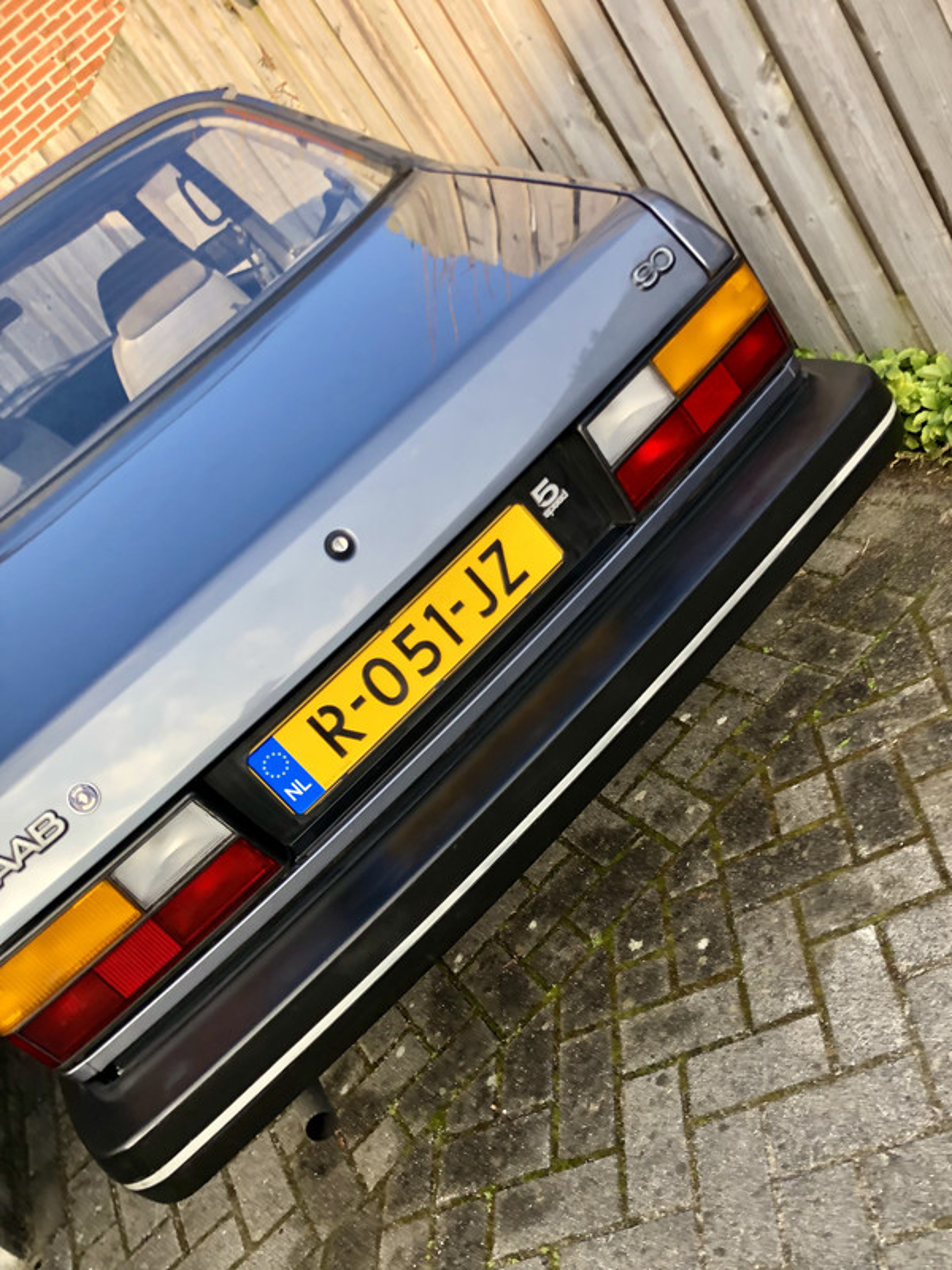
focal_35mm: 28
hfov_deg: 49.7
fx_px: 1027
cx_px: 476
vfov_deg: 63.4
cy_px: 635
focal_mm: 4
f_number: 1.8
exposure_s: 1/235
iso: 20
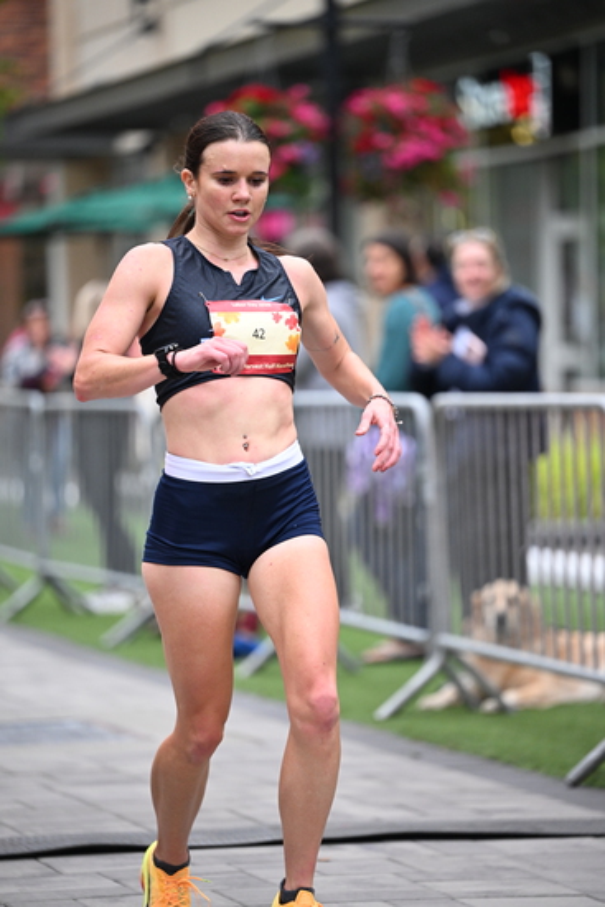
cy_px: 454
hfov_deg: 8.3
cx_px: 302
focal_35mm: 165
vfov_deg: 12.4
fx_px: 4156
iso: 1600
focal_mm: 165
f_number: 2.8
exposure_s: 1/1000
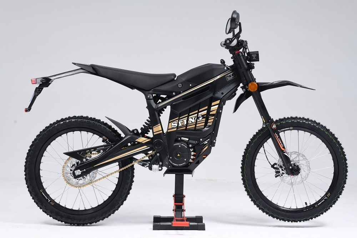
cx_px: 178
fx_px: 843
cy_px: 119
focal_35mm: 85
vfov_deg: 16.1
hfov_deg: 23.9
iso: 200
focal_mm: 85
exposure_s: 1/60
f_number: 9
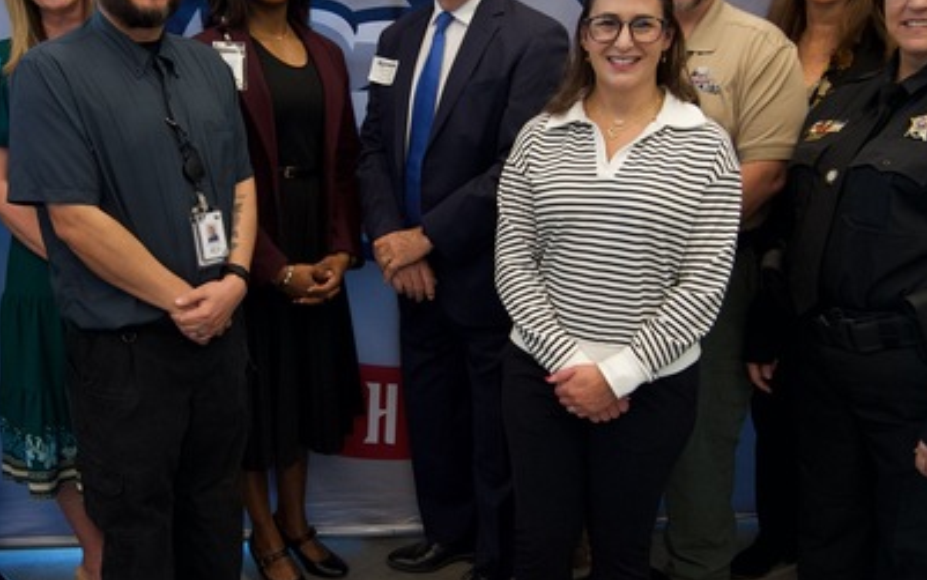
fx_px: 986
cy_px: 244
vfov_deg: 32.7
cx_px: 398
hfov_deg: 50.2
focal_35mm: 39
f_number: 2.8
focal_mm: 15
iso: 1600
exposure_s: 1/400
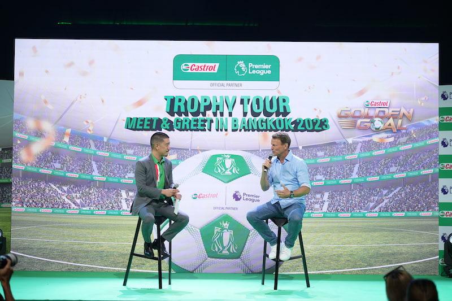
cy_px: 150
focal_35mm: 77
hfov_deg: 26.3
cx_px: 226
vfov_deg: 17.7
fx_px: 967
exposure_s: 1/200
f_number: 2.8
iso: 640
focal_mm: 77
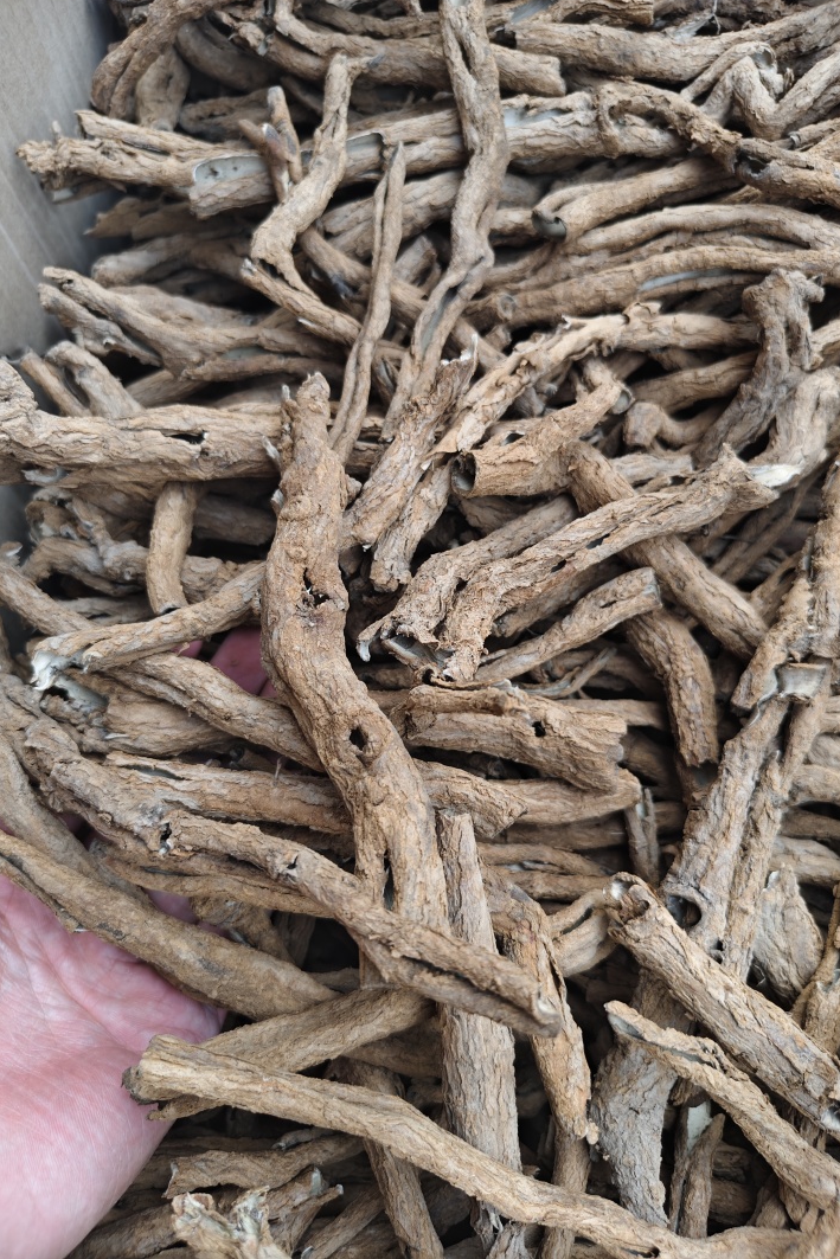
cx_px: 429
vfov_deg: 73.7
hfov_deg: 53.1
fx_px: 840
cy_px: 628
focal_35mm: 24
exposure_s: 1/160
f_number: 1.88
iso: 71
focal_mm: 5.56
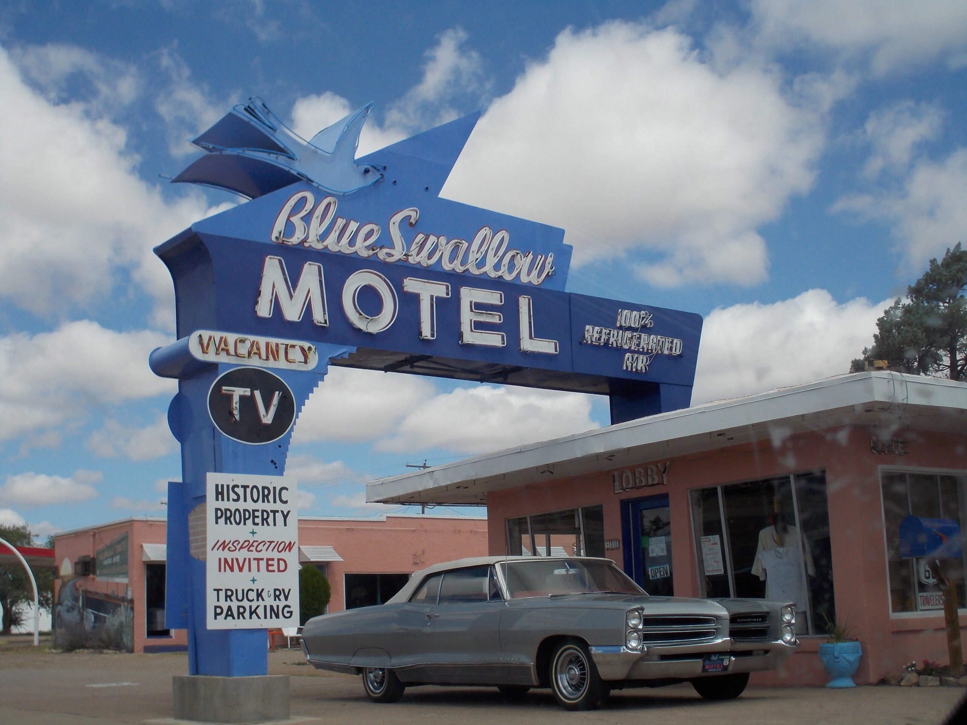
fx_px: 1257
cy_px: 362
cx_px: 484
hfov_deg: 42.1
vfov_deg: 32.2
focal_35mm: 45
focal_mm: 6.4
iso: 80
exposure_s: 1/640
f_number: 4.2
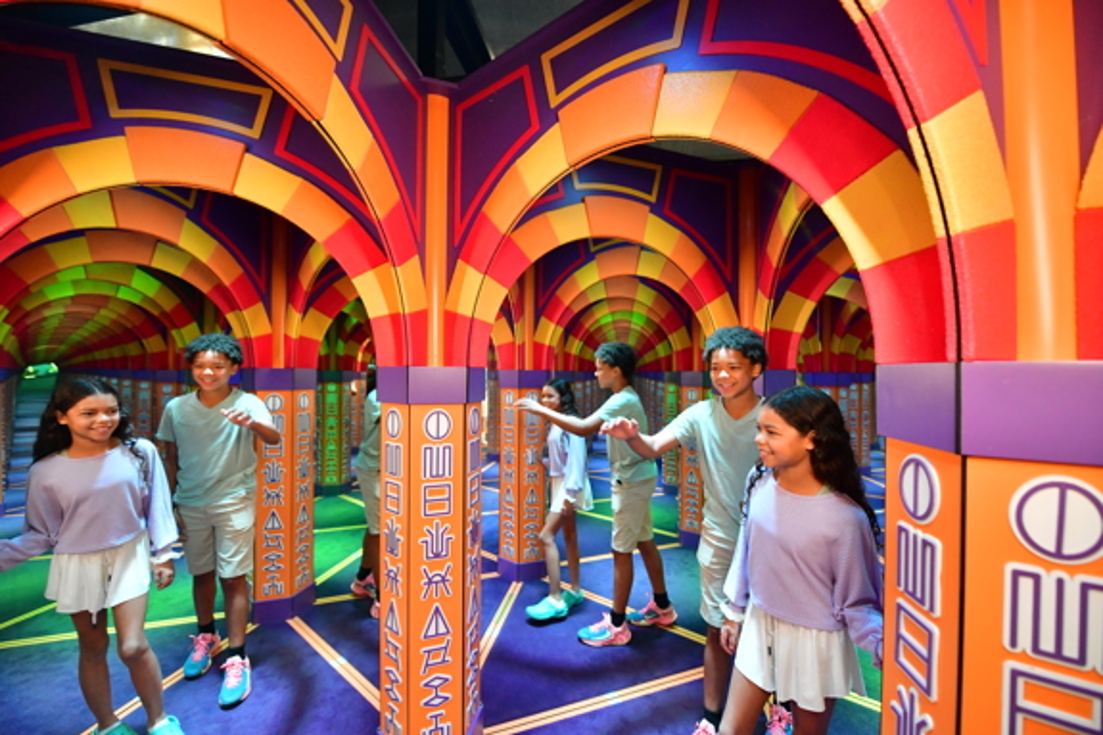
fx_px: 429
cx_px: 552
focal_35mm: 14
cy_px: 368
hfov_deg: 104.3
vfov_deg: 81.2
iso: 2500
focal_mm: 14
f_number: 3.2
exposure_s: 1/100
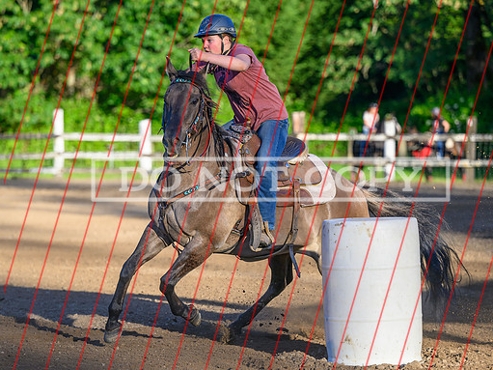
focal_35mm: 169
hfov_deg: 11.7
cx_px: 218
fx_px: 2406
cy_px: 196
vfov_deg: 8.8
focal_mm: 125
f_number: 2.8
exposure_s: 1/2500
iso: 280
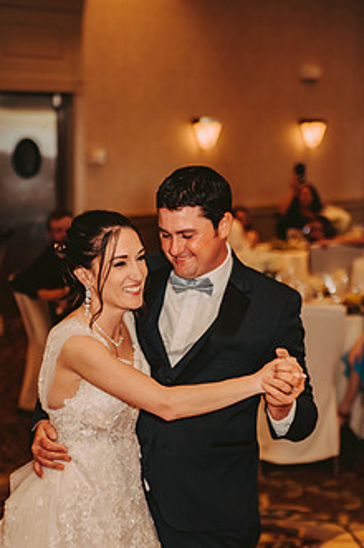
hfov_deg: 13.9
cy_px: 366
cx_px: 160
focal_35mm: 98
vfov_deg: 20.8
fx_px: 1489
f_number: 2.8
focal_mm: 72
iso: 500
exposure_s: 1/60
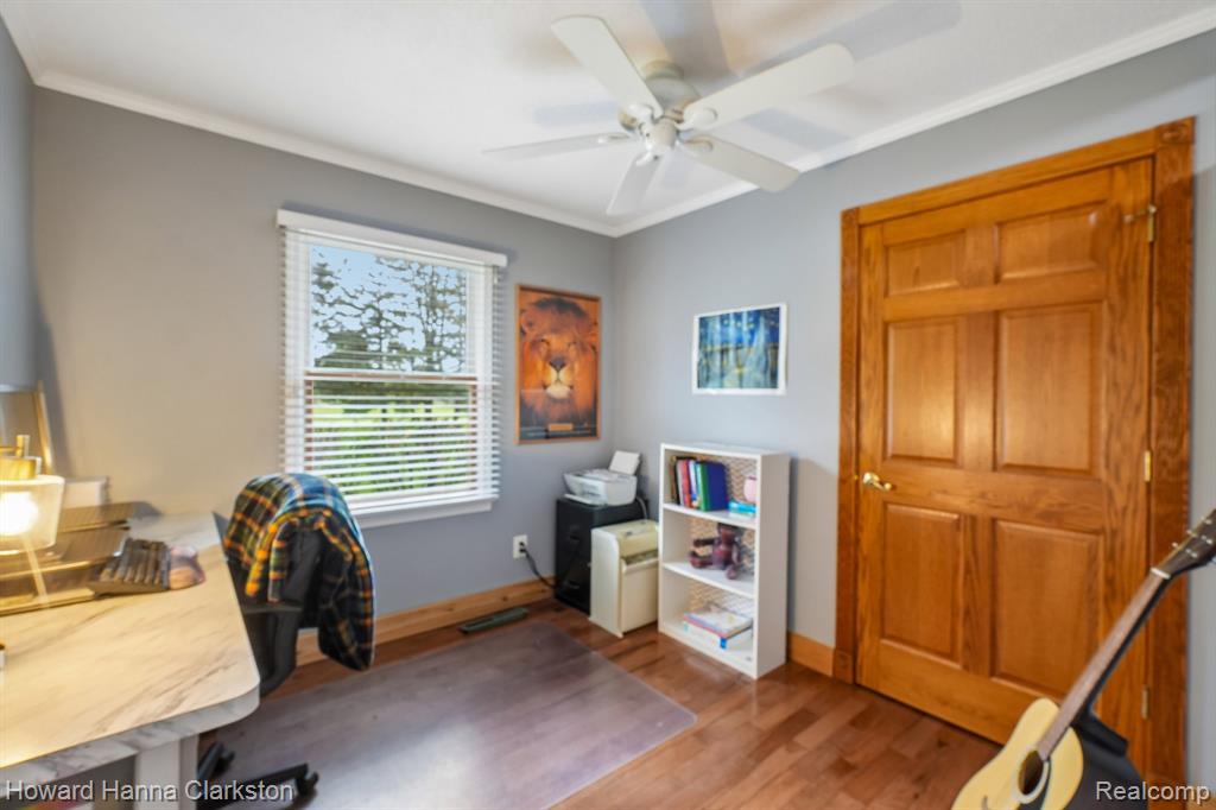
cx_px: 608
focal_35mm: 15
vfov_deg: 77.3
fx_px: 506
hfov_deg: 100.4
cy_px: 405
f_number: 8
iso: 400
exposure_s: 1/6
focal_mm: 10
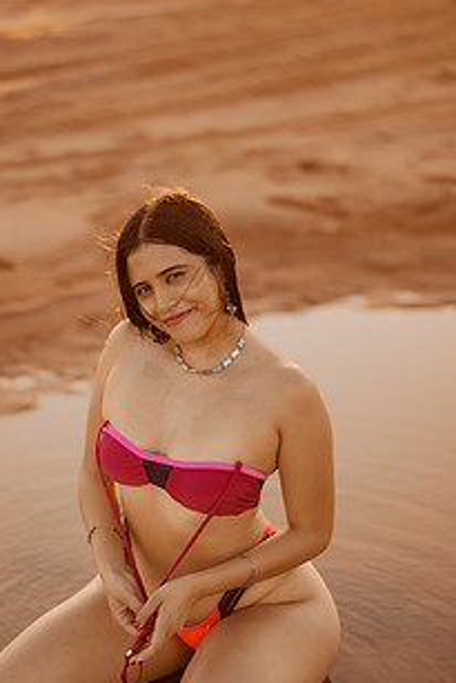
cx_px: 153
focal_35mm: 85
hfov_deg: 16.1
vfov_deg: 23.9
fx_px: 1613
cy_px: 369
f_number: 1.4
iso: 100
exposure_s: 1/1000
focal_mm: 58
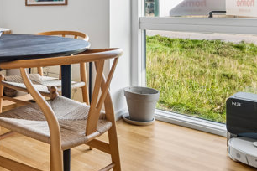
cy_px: 9
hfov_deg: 38.5
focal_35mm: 47
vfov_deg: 27.4
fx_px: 336
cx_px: 18
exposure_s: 1/20
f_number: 9
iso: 250
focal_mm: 18
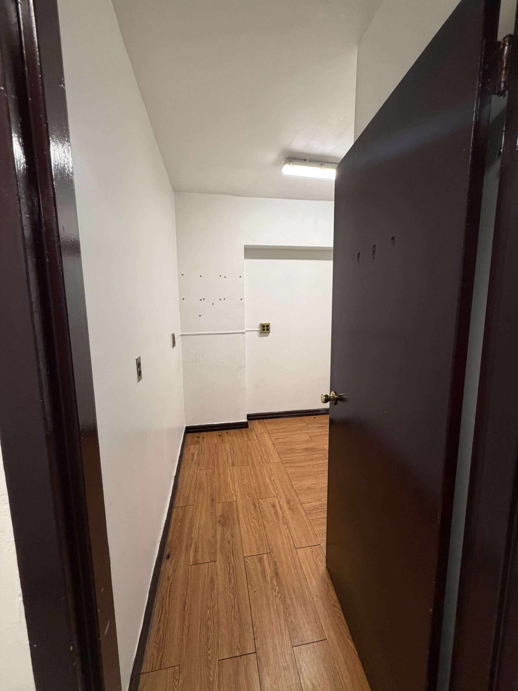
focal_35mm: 14
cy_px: 346
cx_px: 259
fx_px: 279
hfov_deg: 85.7
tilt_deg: -7.1
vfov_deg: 102.1
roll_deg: -0.1
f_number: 2.2
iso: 250
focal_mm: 2.22
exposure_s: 1/120
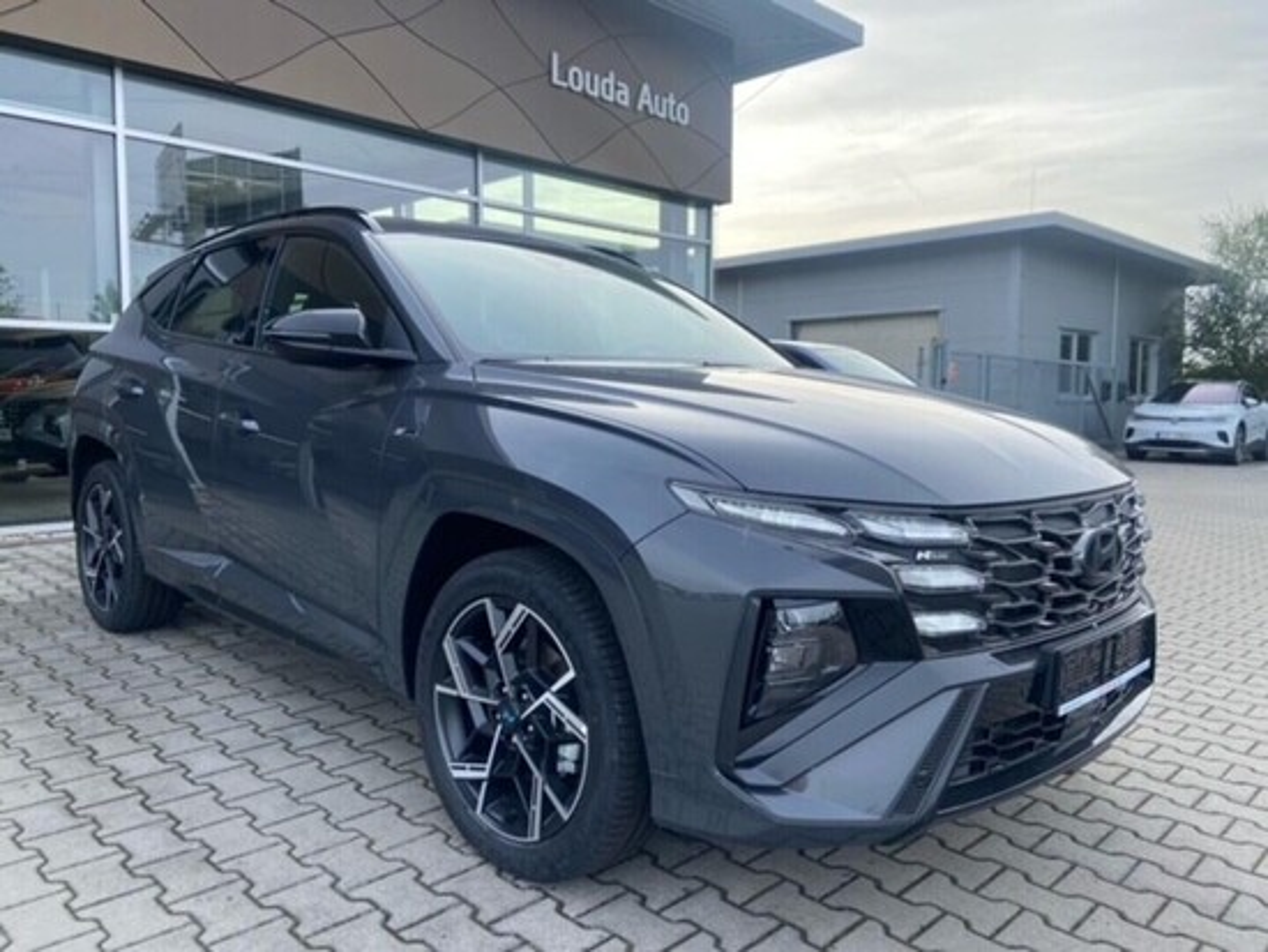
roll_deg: -0.6
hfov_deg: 67.3
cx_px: 634
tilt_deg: -4.2
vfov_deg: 53.1
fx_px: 953
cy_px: 476
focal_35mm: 26
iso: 32
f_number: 1.8
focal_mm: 4.25
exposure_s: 1/957
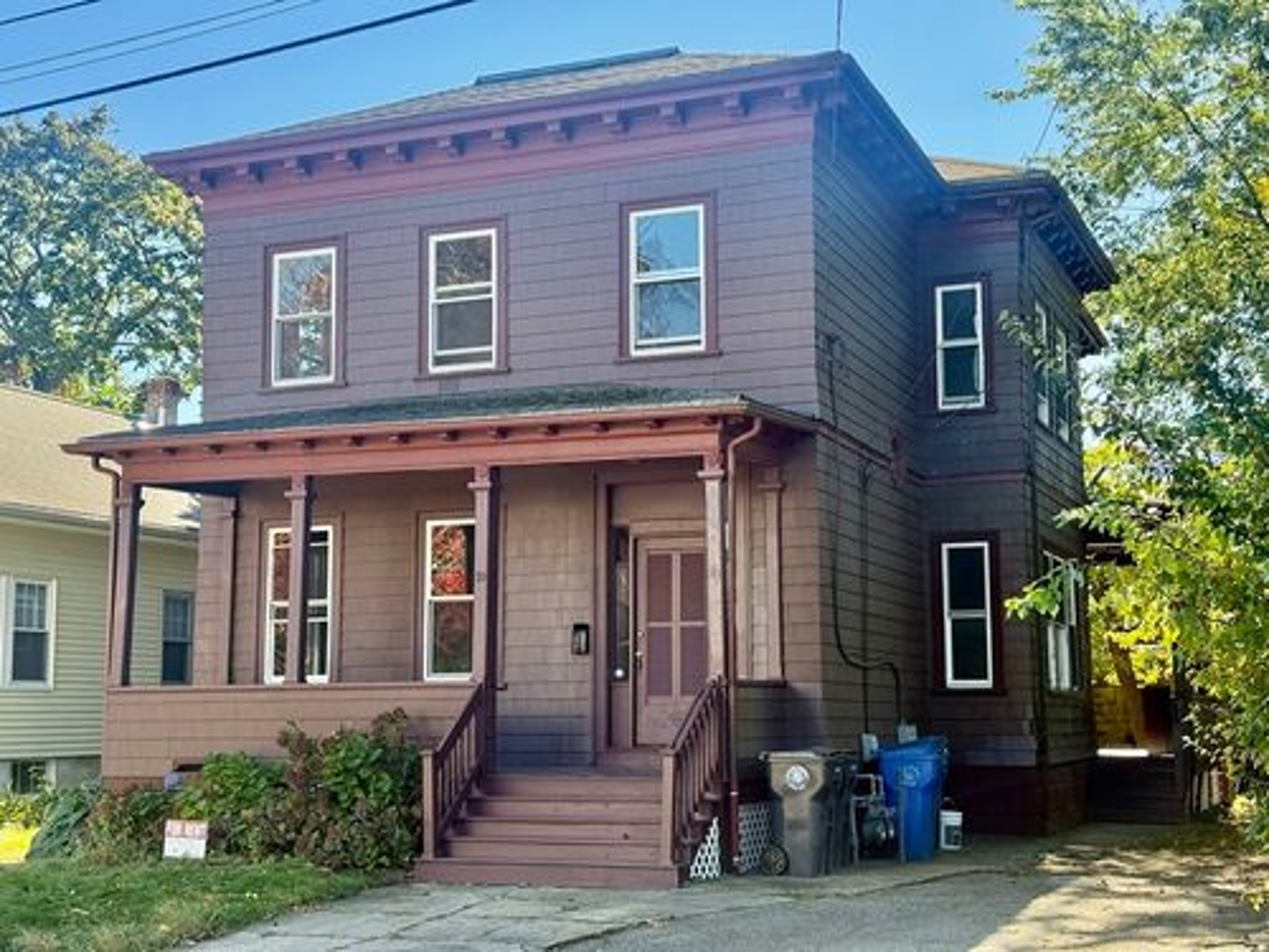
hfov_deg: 39.7
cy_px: 476
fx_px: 1760
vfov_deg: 30.3
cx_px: 634
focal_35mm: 48
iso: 100
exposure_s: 1/733
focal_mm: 6.76
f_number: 1.78
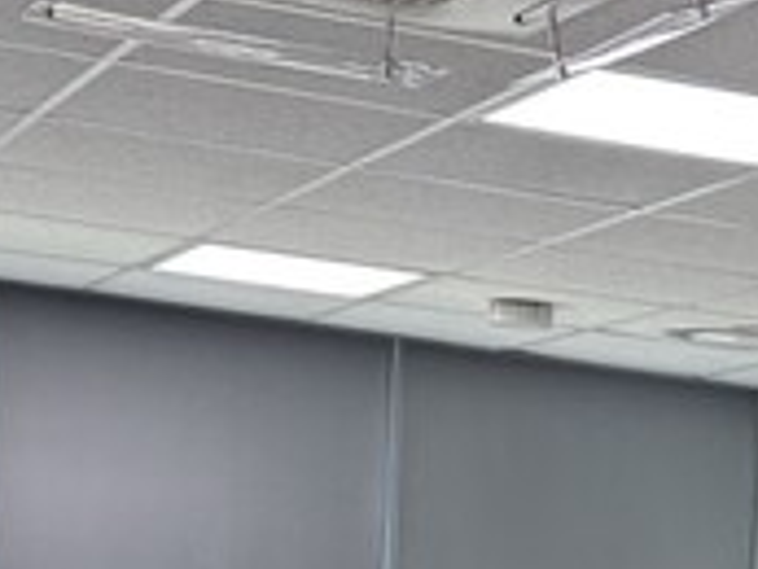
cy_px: 1247
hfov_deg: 14.6
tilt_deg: -10.0
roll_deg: -3.9
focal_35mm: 133
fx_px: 2914
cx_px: 714
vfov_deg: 10.1
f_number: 1.78
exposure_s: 1/120
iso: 64
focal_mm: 6.76
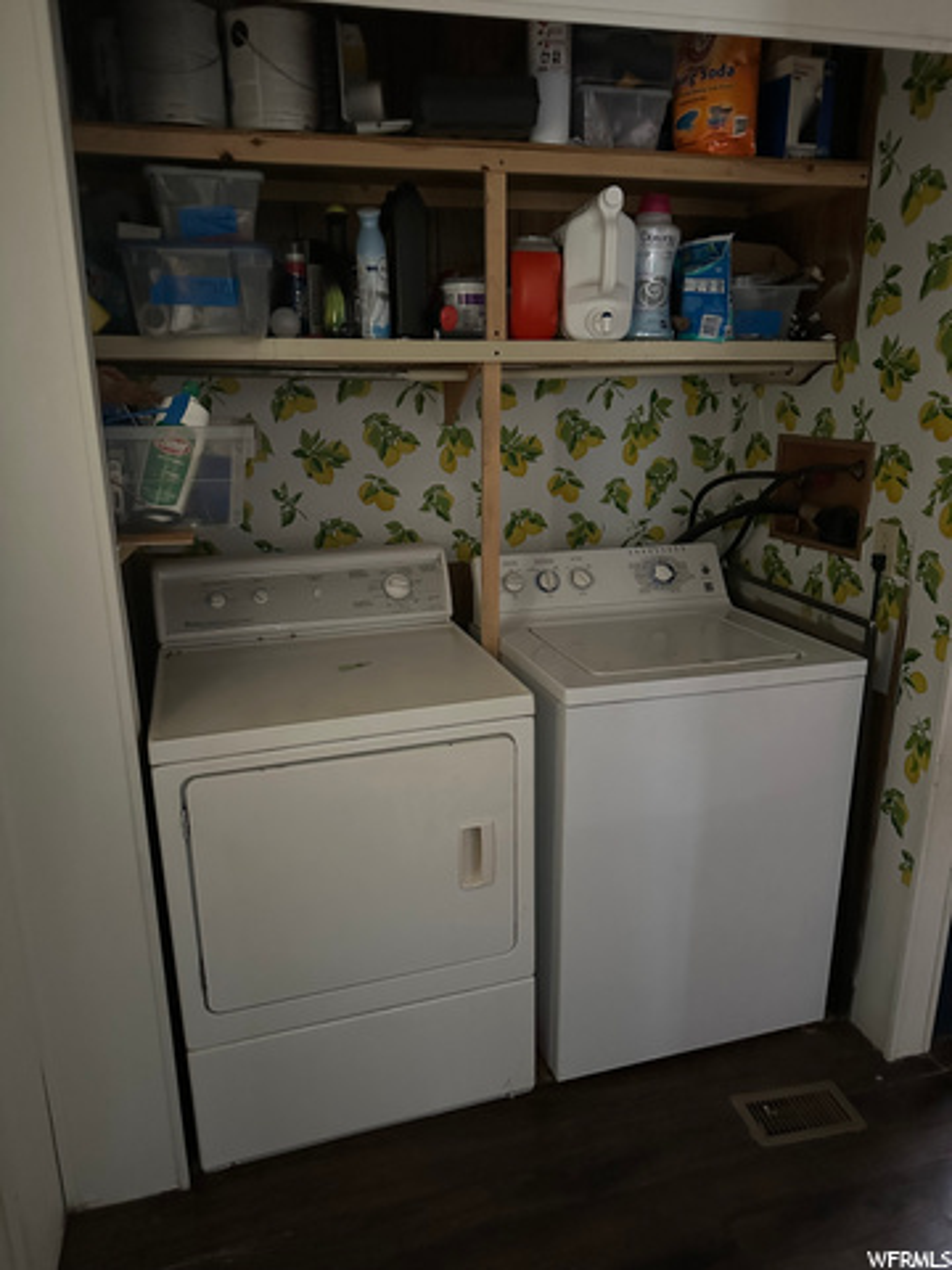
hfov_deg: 56.8
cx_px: 476
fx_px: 880
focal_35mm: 24
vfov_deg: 71.6
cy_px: 635
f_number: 1.78
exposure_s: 1/30
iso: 1250
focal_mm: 6.86
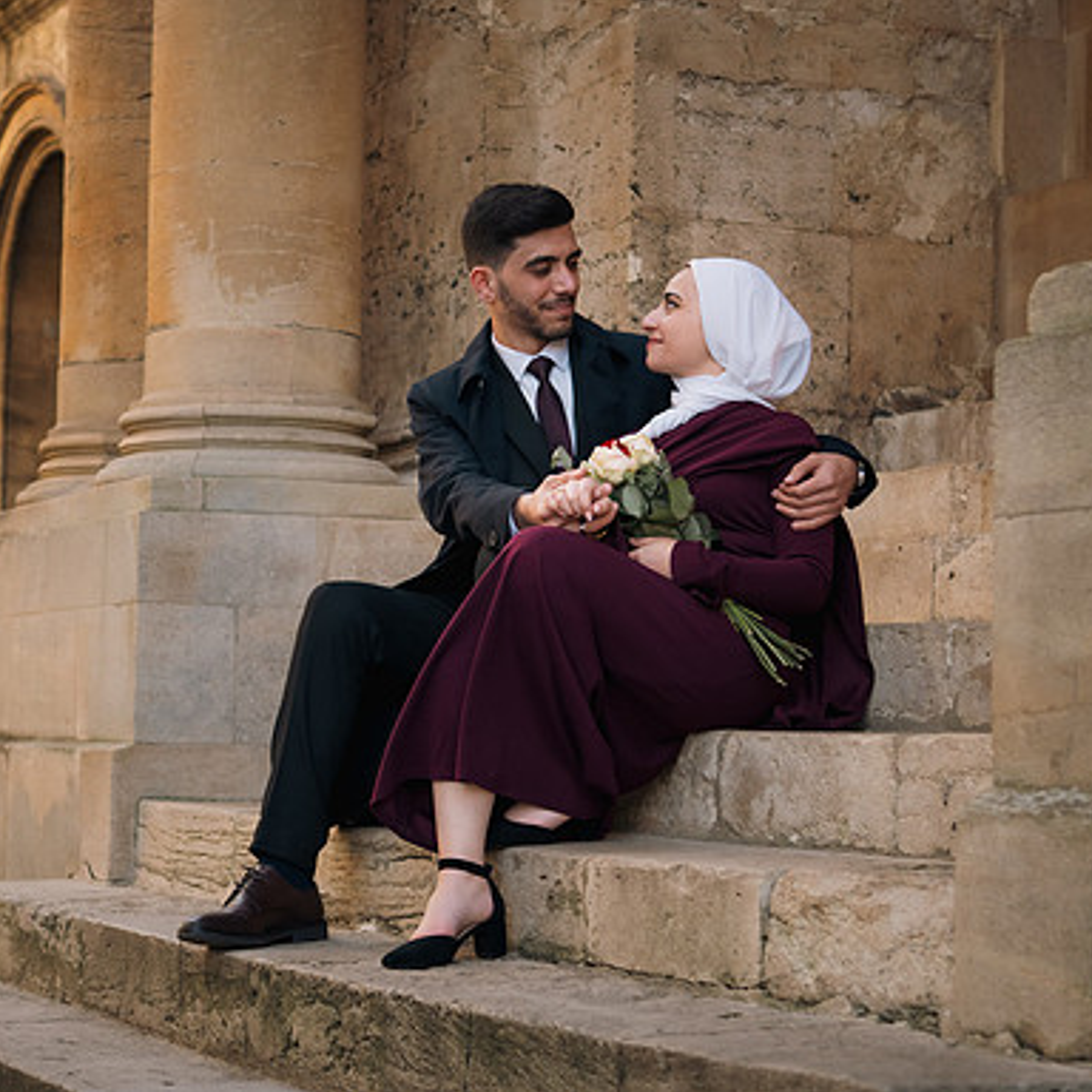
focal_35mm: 77
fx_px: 2748
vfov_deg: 22.5
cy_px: 546
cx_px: 299
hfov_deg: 22.3
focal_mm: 40
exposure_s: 1/640
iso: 200
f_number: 2.8
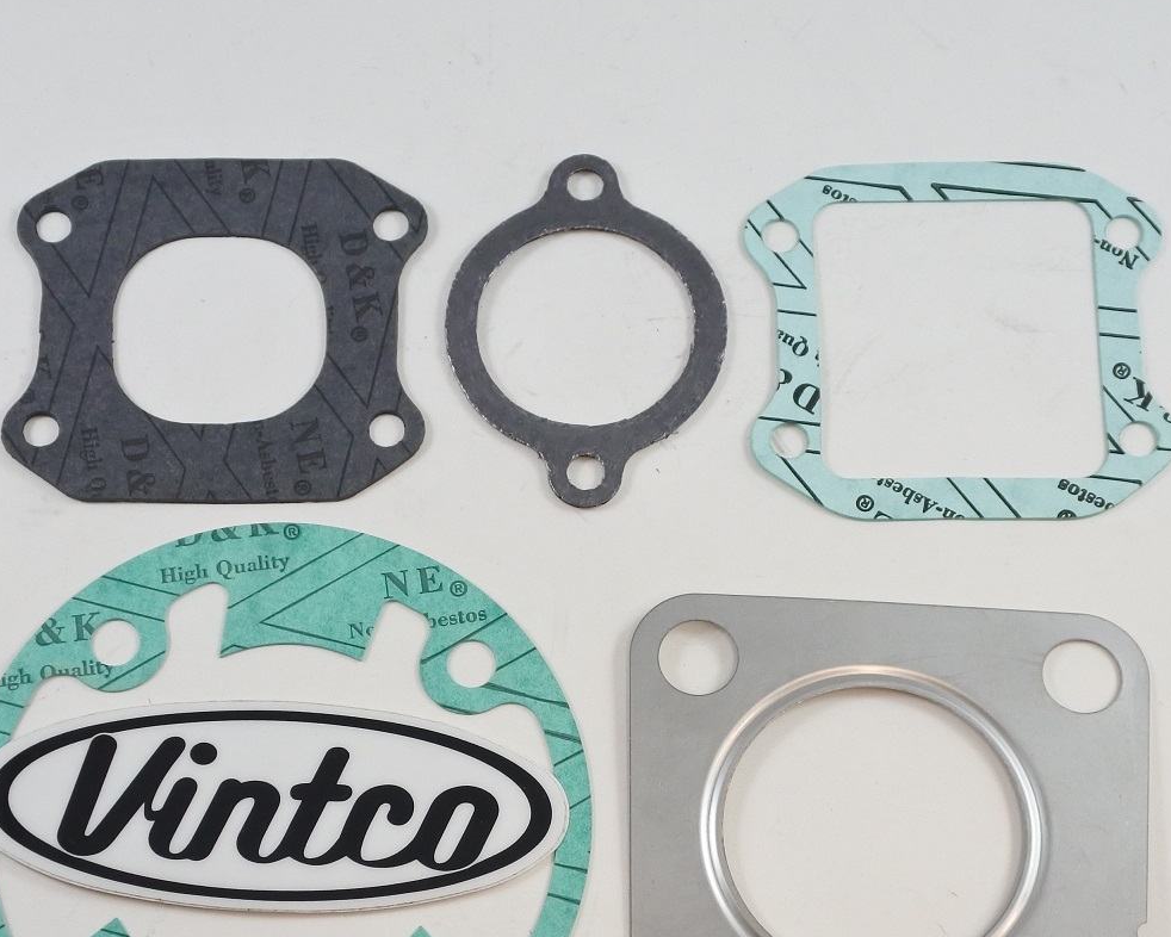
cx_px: 543
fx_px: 2253
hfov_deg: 29.1
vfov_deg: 23.4
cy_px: 623
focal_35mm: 65
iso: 400
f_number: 4.2
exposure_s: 1/160
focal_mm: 15.3
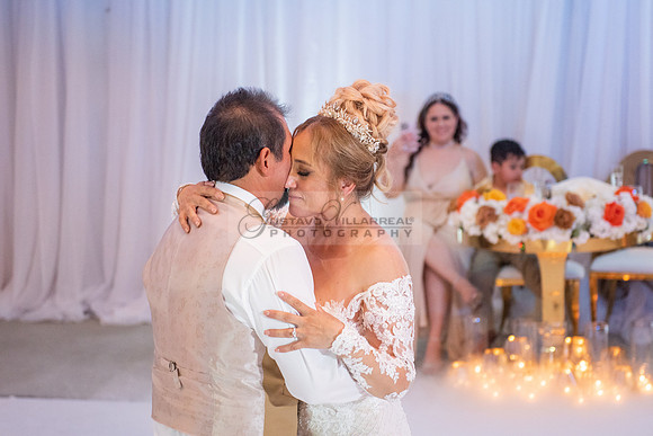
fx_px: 1771
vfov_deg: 14.0
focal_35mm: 98
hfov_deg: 20.9
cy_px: 222
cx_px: 345
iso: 1000
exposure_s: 1/125
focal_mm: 70
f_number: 3.2
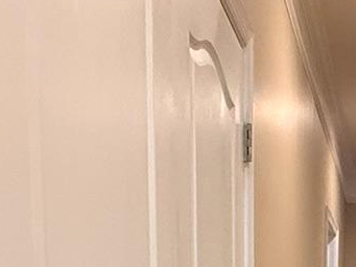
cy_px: 493
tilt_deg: -8.5
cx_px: 429
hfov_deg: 21.6
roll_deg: -1.9
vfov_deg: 15.1
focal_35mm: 84
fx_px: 864
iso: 320
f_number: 2.2
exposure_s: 1/120
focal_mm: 2.22
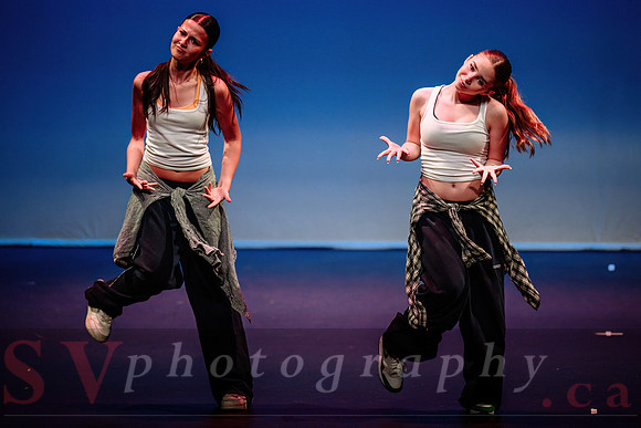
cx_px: 320
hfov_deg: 9.6
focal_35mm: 214
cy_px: 238
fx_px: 3807
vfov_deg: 6.4
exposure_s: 1/500
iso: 1600
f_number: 2.8
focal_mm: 190
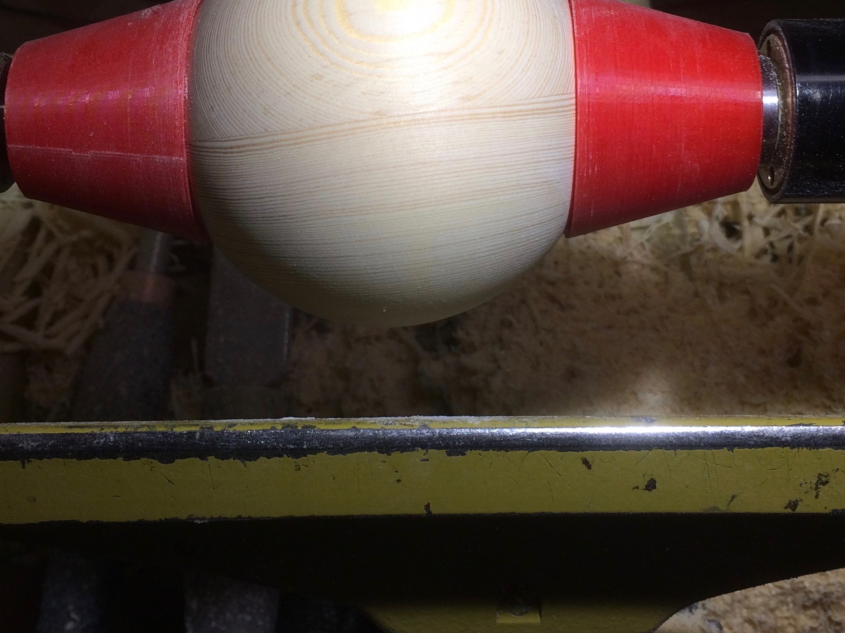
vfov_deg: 27.6
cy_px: 158
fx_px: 1269
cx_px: 419
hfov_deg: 36.8
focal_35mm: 52
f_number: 2.2
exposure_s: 1/166
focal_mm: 4.15
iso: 32
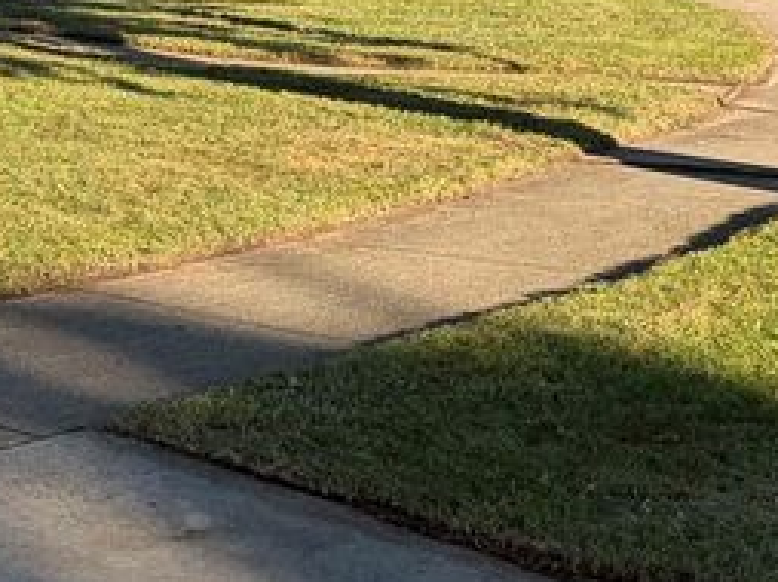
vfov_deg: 13.9
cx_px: -236
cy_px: 58
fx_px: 2358
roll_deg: +0.2
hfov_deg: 17.6
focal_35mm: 105
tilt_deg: -6.0
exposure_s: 1/1175
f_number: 1.6
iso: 50
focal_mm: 5.96
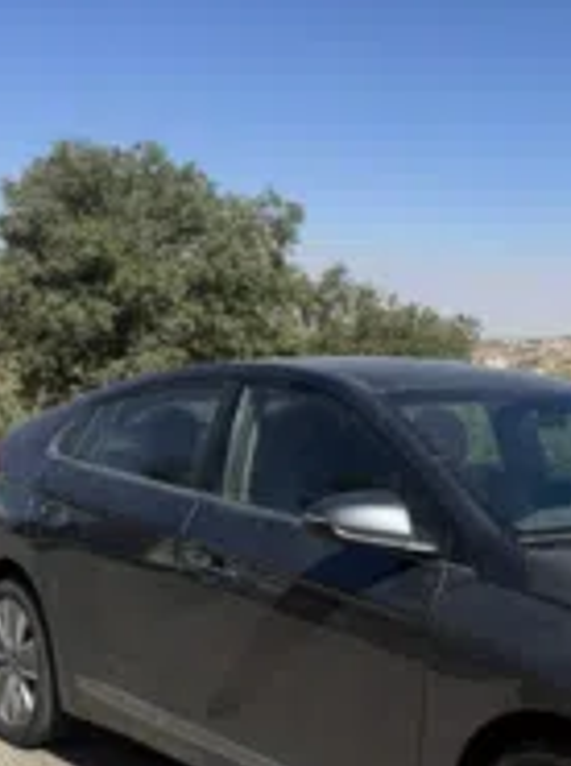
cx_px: 530
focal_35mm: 52
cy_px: 406
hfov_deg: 26.8
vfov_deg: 36.9
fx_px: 1148
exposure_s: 1/4950
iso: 80
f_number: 1.78
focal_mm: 6.76
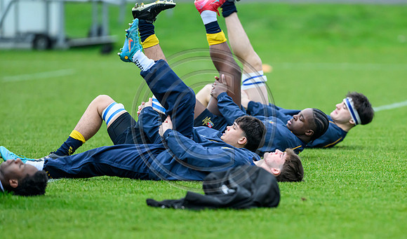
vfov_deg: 2.3
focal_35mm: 537
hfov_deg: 4.0
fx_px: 5861
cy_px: 176
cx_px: 264
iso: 3200
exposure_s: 1/2500
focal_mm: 400
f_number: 3.5
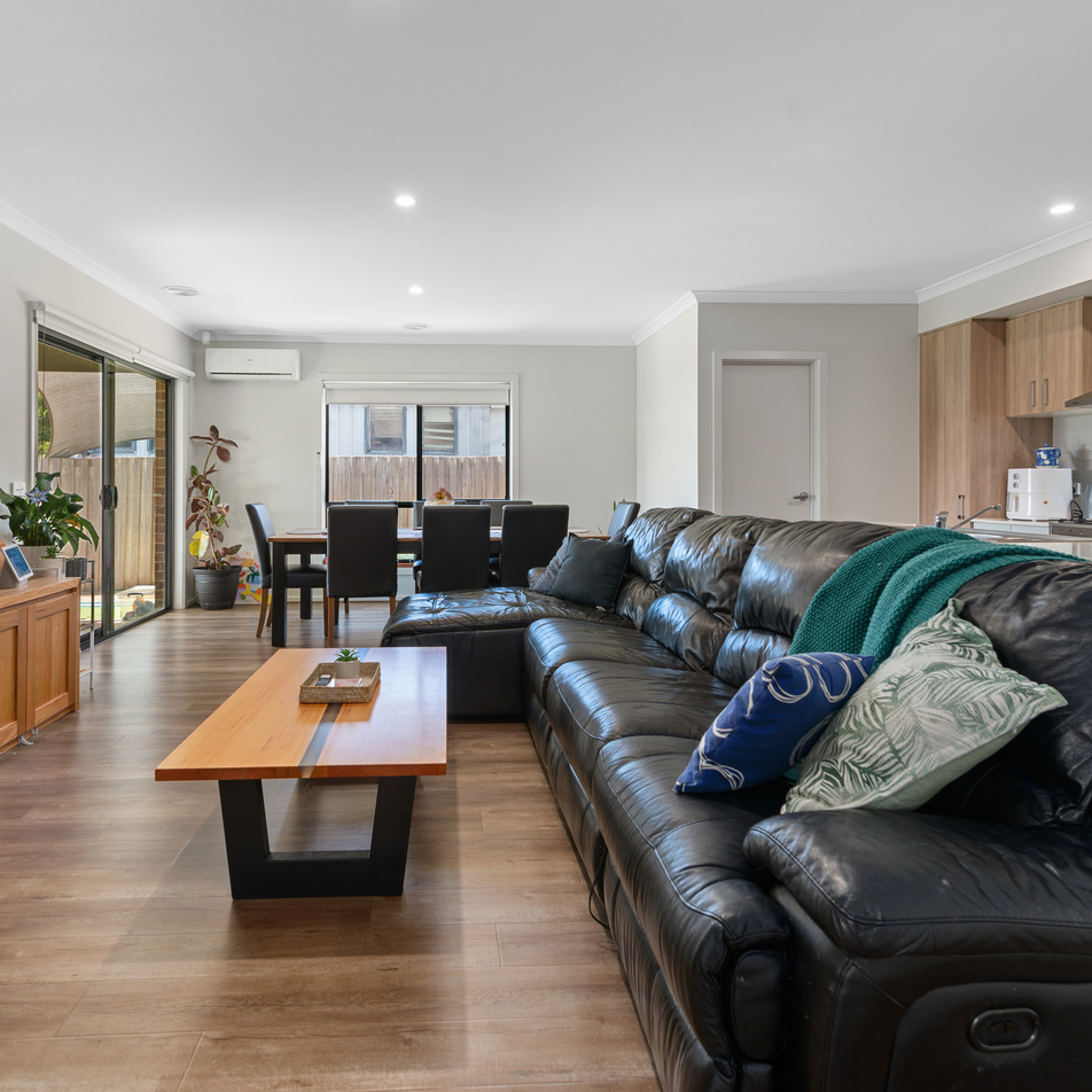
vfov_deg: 74.6
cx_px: 481
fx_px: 714
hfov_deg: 74.5
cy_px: 489
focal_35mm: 20
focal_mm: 14
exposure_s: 1
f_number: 8
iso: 125
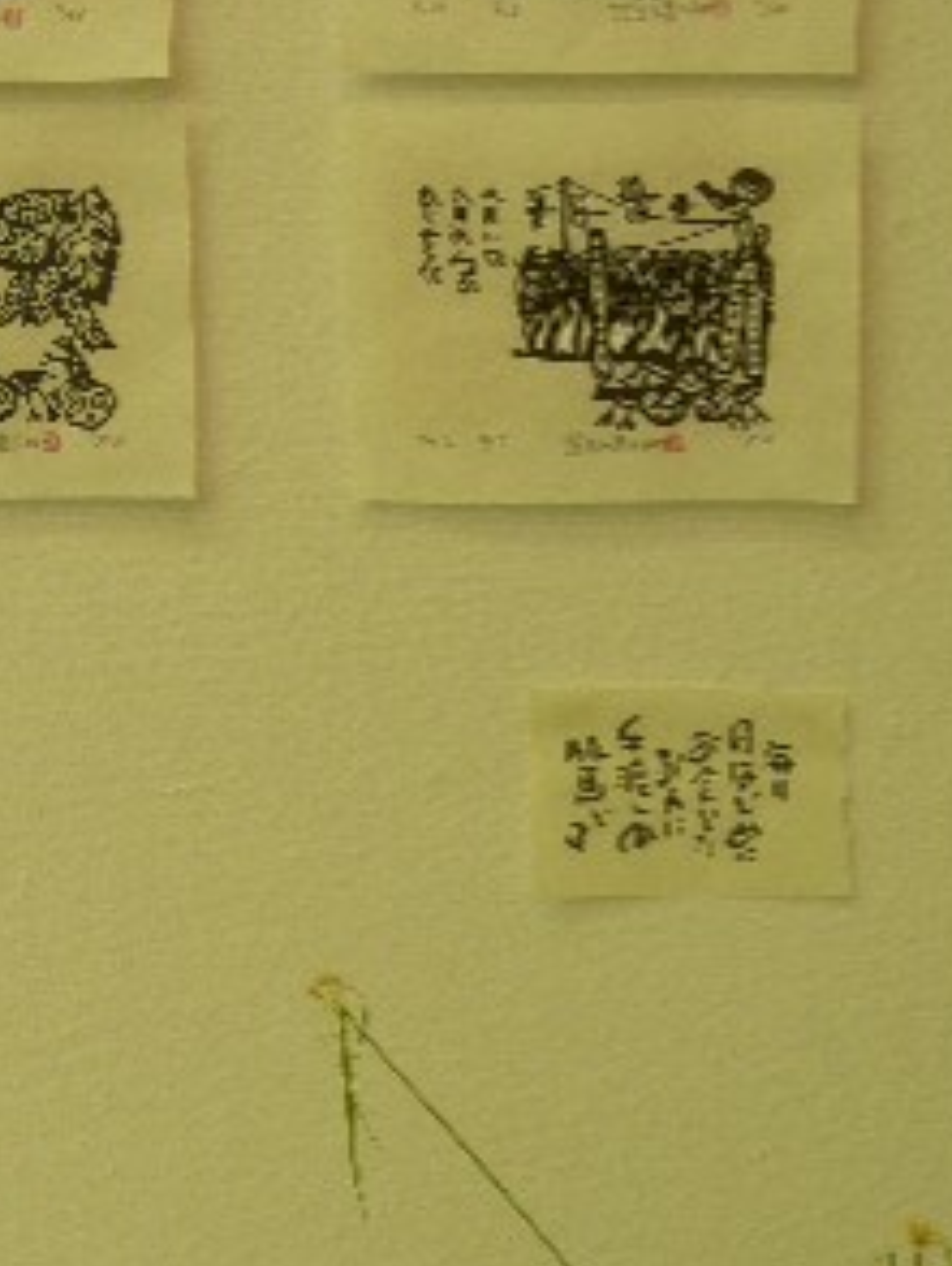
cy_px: 990
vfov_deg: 22.5
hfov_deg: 17.1
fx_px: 3149
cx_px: 711
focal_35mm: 86
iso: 100
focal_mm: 6.8
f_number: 3
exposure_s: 1/60
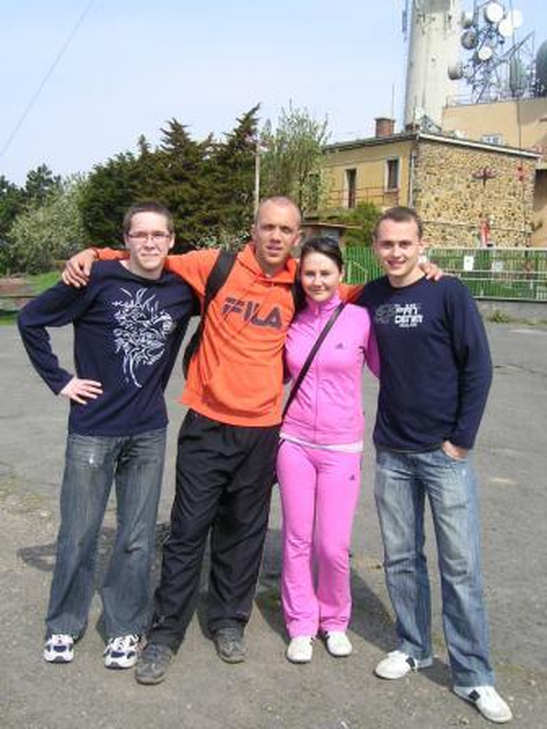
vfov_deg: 51.4
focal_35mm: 36
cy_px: 364
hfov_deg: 39.7
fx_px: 758
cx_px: 274
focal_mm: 5.6
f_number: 4.8
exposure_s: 1/277
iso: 50
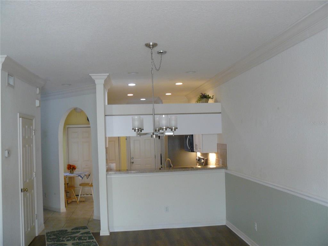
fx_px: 341
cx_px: 164
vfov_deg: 39.7
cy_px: 123
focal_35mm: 36
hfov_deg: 51.4
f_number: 2.8
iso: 200
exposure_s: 1/30
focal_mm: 6
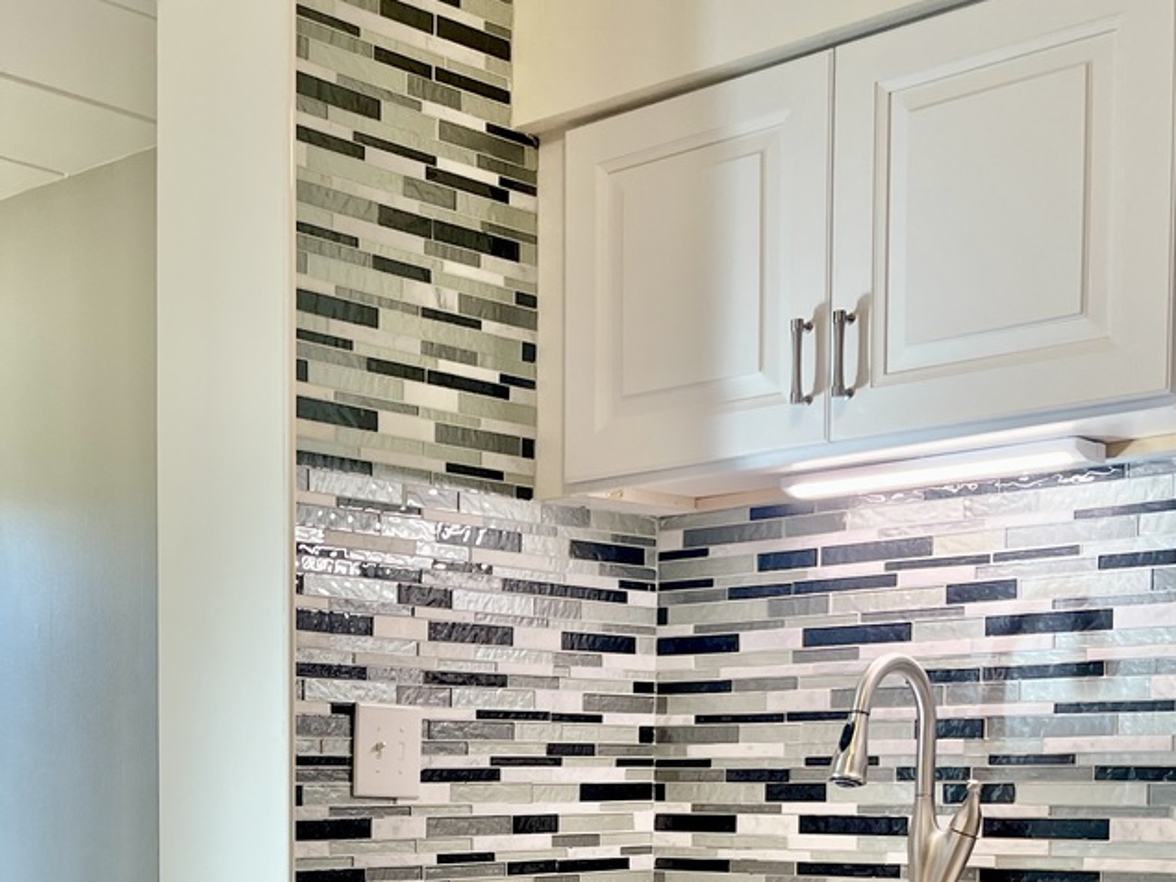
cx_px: 296
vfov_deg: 23.7
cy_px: 901
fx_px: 2004
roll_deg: +0.2
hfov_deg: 32.1
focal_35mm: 59
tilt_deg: -3.3
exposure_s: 1/120
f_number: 1.6
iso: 50
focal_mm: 5.1
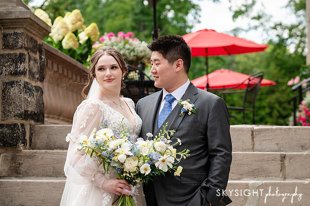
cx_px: 155
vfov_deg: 11.9
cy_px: 103
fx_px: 992
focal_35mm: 115
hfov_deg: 17.8
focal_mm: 112
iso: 400
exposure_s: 1/640
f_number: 5
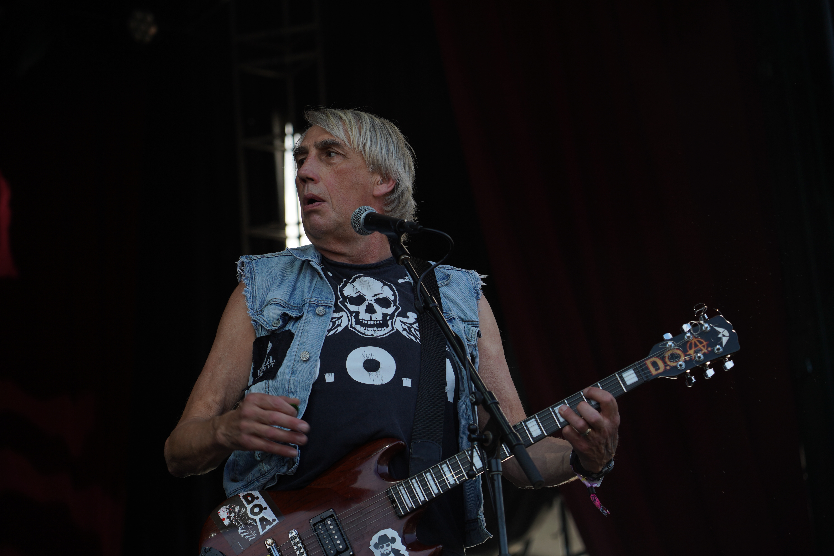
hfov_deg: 19.5
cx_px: 417
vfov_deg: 13.0
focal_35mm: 105
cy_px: 278
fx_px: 2432
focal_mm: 105
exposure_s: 1/320
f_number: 5
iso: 100
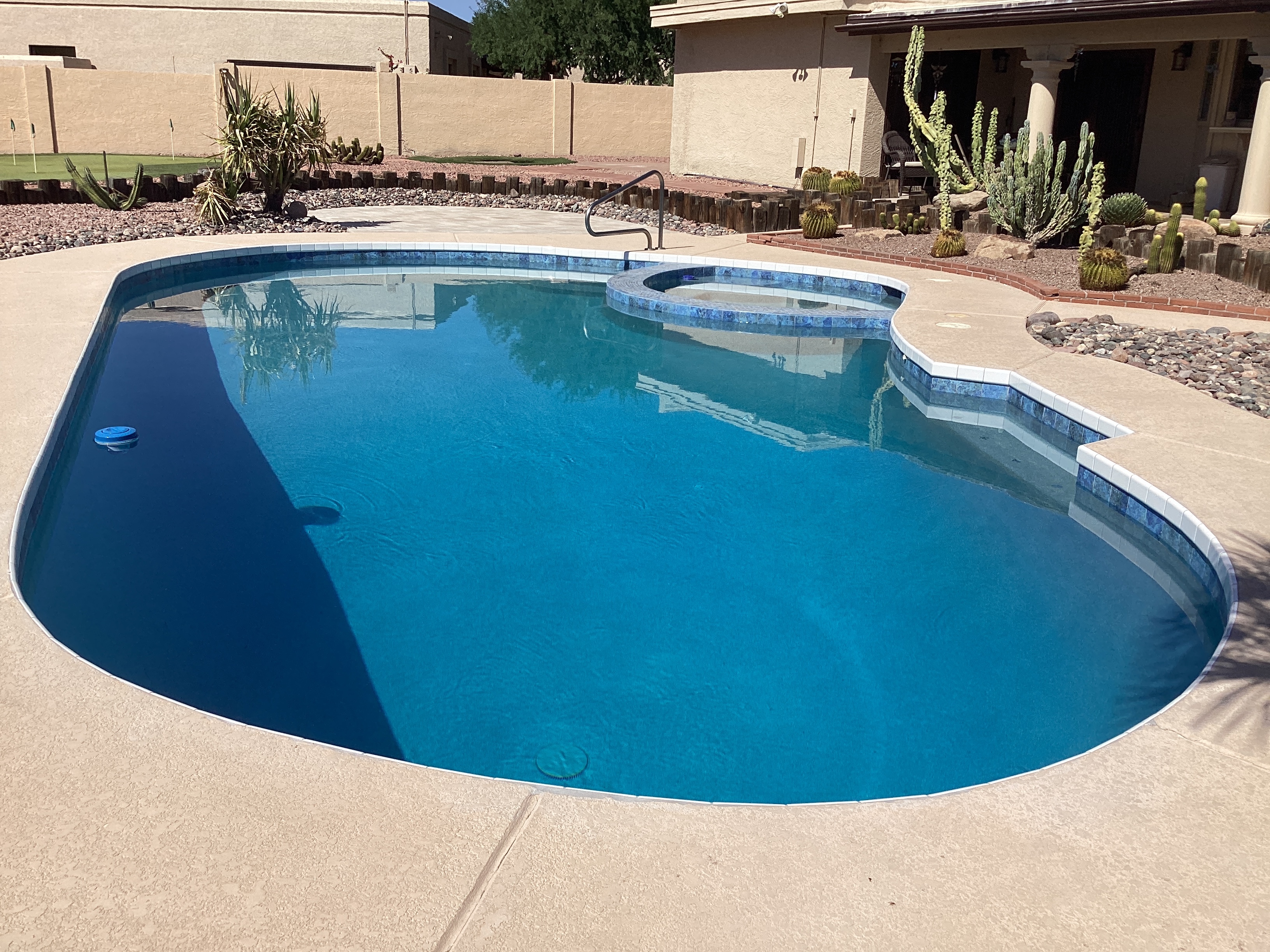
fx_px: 1137
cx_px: 635
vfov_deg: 45.4
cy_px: 476
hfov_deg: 58.4
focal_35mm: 31
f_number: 2.4
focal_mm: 3.3
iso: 25
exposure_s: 1/2331
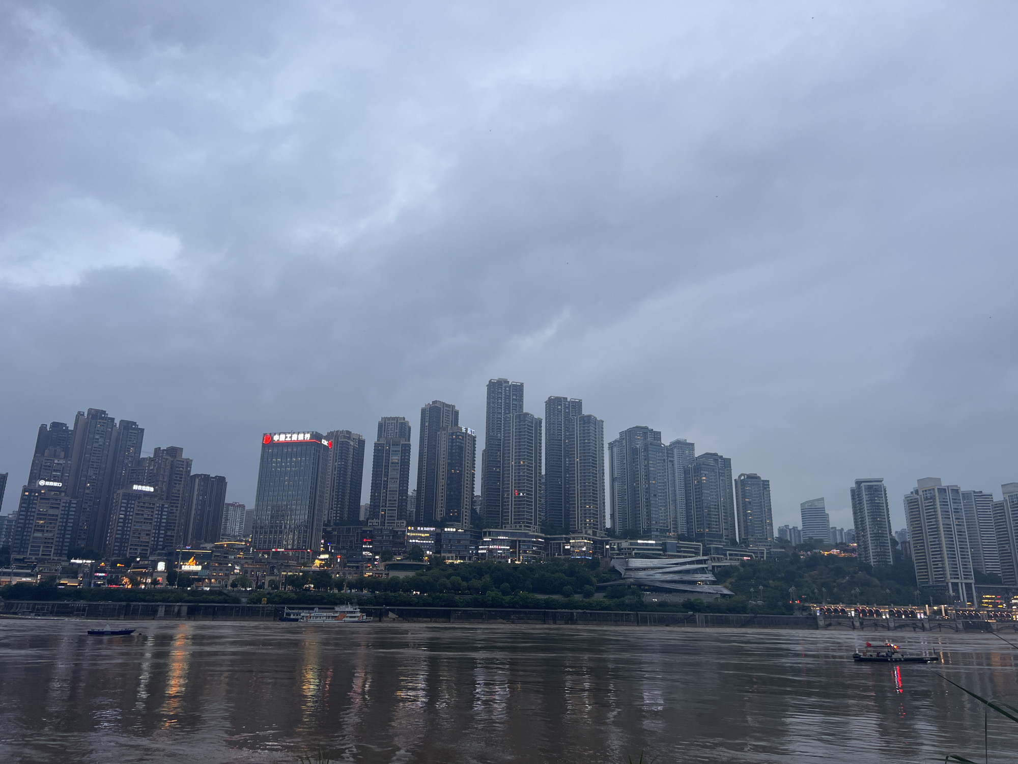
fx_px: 765
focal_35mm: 26
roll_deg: -1.2
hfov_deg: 67.3
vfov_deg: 53.1
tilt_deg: +16.1
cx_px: 509
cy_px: 382
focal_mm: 5.7
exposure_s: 1/101
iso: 50
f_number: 1.5
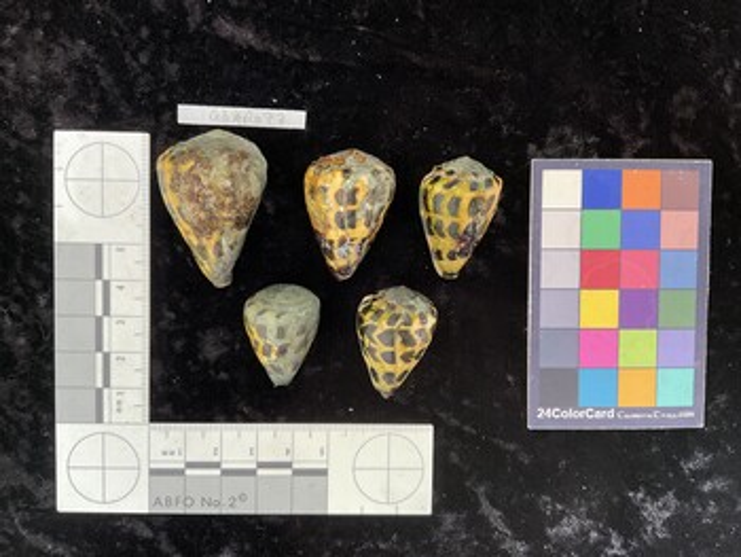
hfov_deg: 61.6
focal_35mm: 29
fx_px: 621
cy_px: 278
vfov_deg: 48.3
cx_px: 370
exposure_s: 1/60
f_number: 1.8
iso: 50
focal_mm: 3
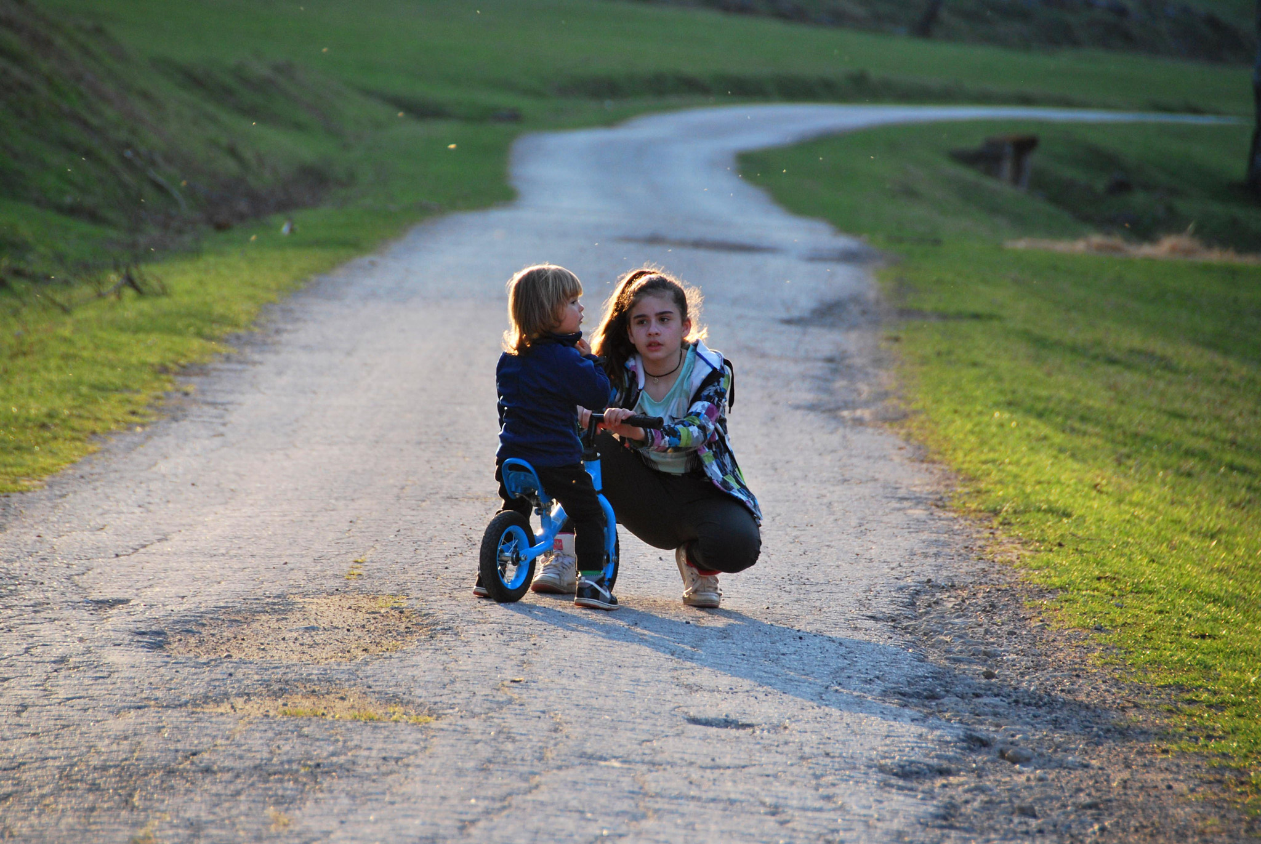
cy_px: 422
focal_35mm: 255
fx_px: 8943
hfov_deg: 8.1
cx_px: 630
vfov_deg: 5.4
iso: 400
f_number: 5.6
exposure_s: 1/320
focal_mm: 170
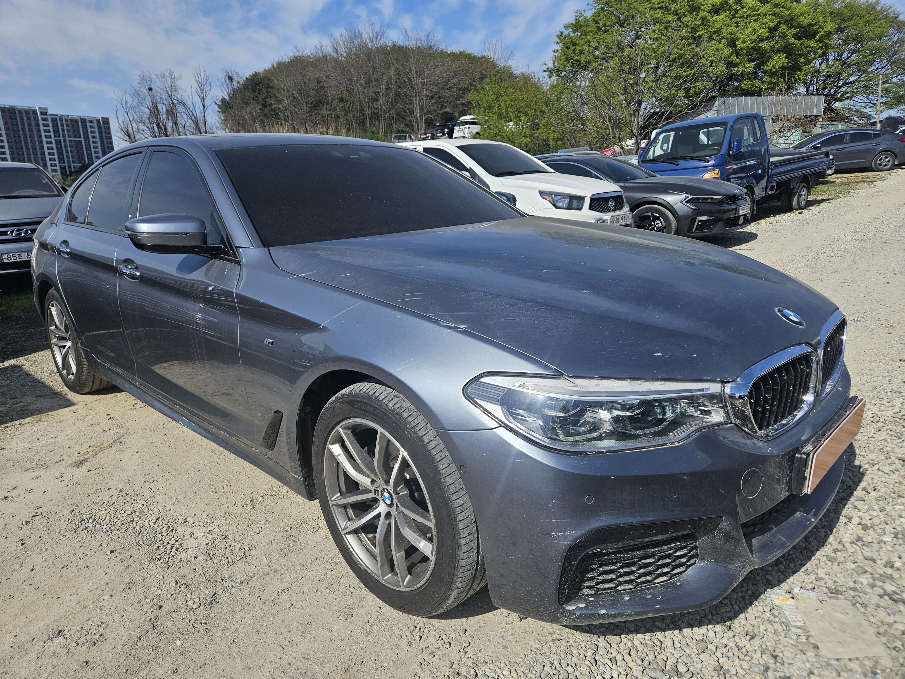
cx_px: 452
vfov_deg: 58.9
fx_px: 601
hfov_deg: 73.9
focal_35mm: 23
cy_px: 340
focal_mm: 5.4
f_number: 1.8
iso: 25
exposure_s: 1/2470
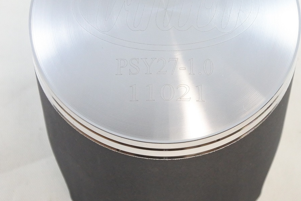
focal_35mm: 134
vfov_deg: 10.2
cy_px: 61
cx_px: 162
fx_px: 1120
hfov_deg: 15.3
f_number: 4.8
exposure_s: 1/125
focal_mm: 22.3
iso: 800
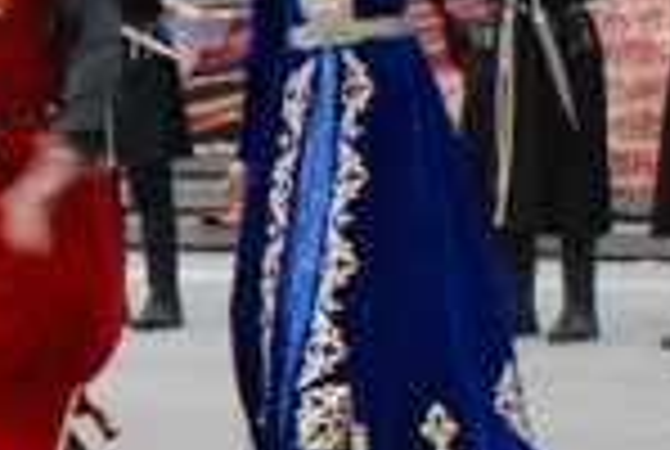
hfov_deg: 7.6
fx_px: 4811
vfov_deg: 5.4
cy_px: 230
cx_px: -706
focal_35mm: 258
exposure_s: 1/125
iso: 1250
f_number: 5.6
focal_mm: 40
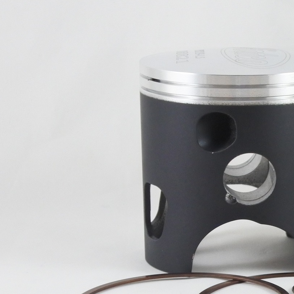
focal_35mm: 106
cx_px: 321
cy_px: 175
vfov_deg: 16.4
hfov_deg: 16.0
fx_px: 1019
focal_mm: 19.7
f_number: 4.5
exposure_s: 1/125
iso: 720
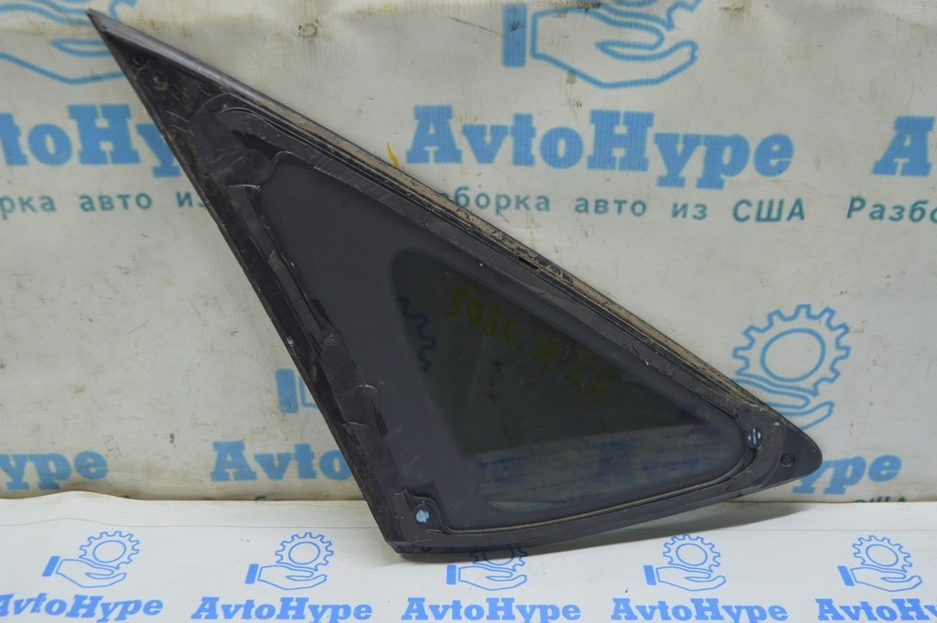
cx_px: 468
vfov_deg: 36.8
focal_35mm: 36
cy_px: 312
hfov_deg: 53.2
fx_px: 936
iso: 400
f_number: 5.6
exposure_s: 1/20
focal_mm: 24
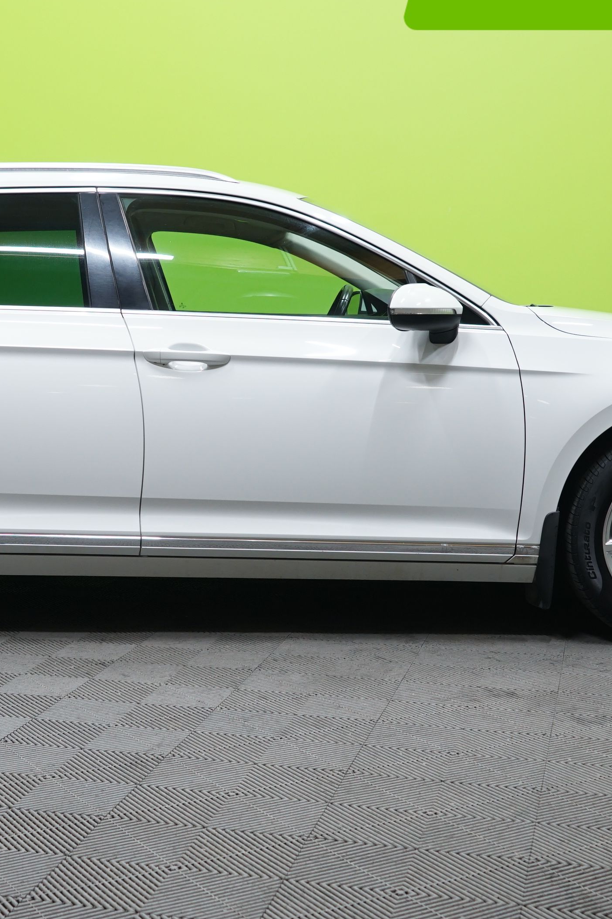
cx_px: 188
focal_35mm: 56
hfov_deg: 24.0
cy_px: 400
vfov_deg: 35.6
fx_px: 1428
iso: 500
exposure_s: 1/20
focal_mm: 30
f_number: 4.5
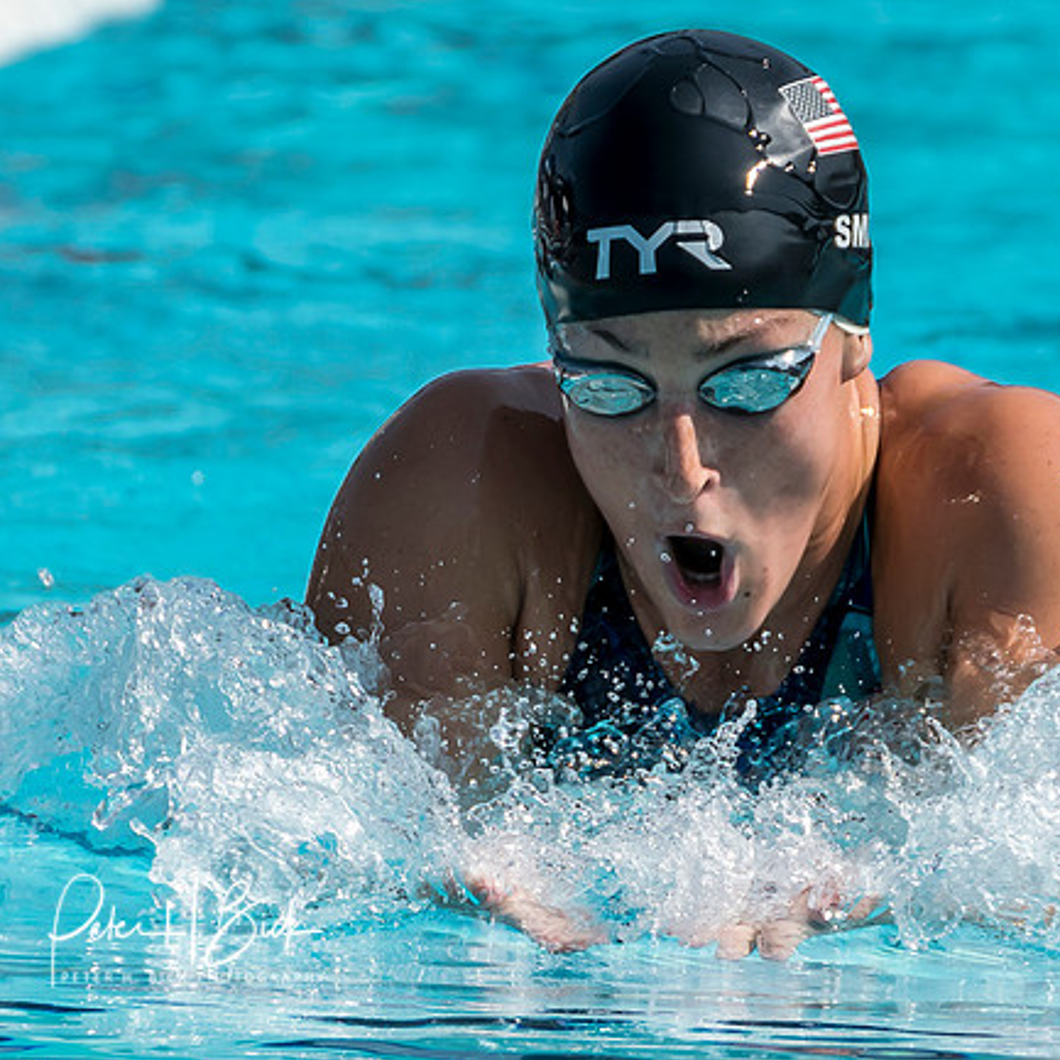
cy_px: 374
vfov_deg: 1.4
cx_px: 588
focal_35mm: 1284
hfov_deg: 1.4
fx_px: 44484
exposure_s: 1/1600
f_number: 5.6
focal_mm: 280
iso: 250
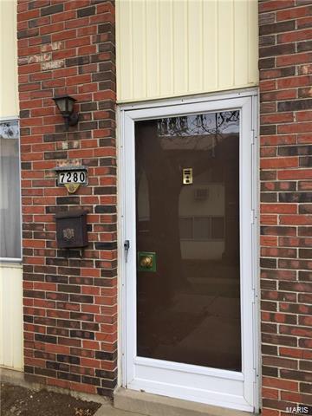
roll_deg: -0.1
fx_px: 349
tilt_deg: -0.2
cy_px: 208
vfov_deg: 61.7
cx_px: 156
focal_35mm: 29
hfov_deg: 48.2
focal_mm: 4.15
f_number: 2.2
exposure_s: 1/260
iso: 32
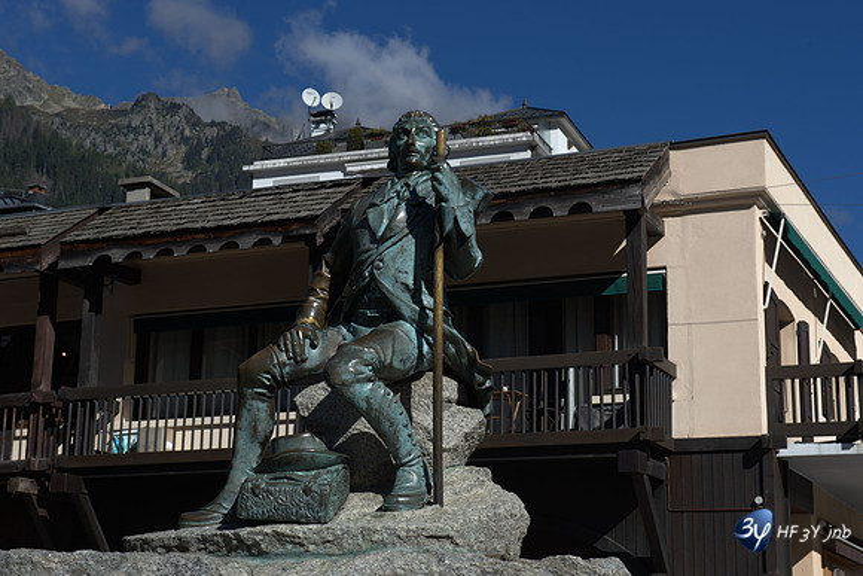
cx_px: 432
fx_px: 1582
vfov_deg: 20.6
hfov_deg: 30.5
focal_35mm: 66
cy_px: 288
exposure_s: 1/250
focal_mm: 66
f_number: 8
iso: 200
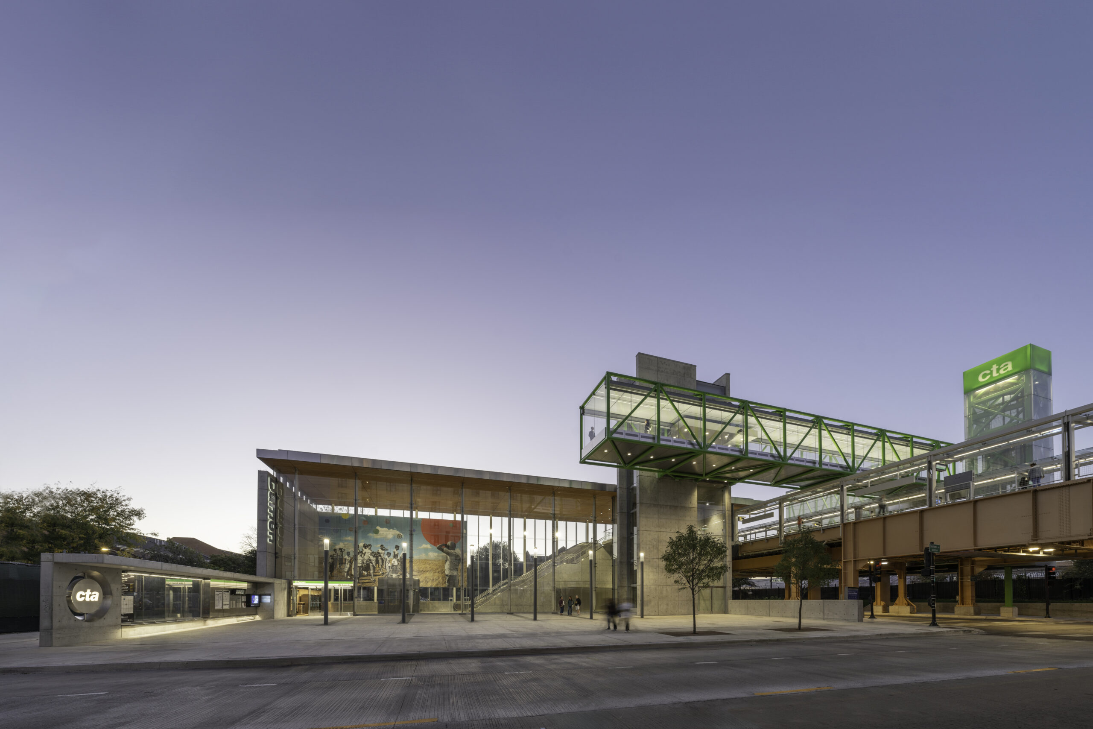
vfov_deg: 90.0
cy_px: 364
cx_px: 546
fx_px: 364
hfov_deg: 112.6
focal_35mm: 12
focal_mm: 12
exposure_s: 1/2
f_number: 10
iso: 100
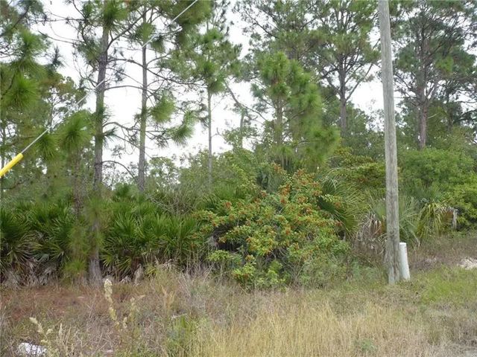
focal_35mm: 35
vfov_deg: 40.7
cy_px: 178
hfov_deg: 52.6
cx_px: 238
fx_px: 482
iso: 100
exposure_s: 1/160
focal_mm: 5.8
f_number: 2.8
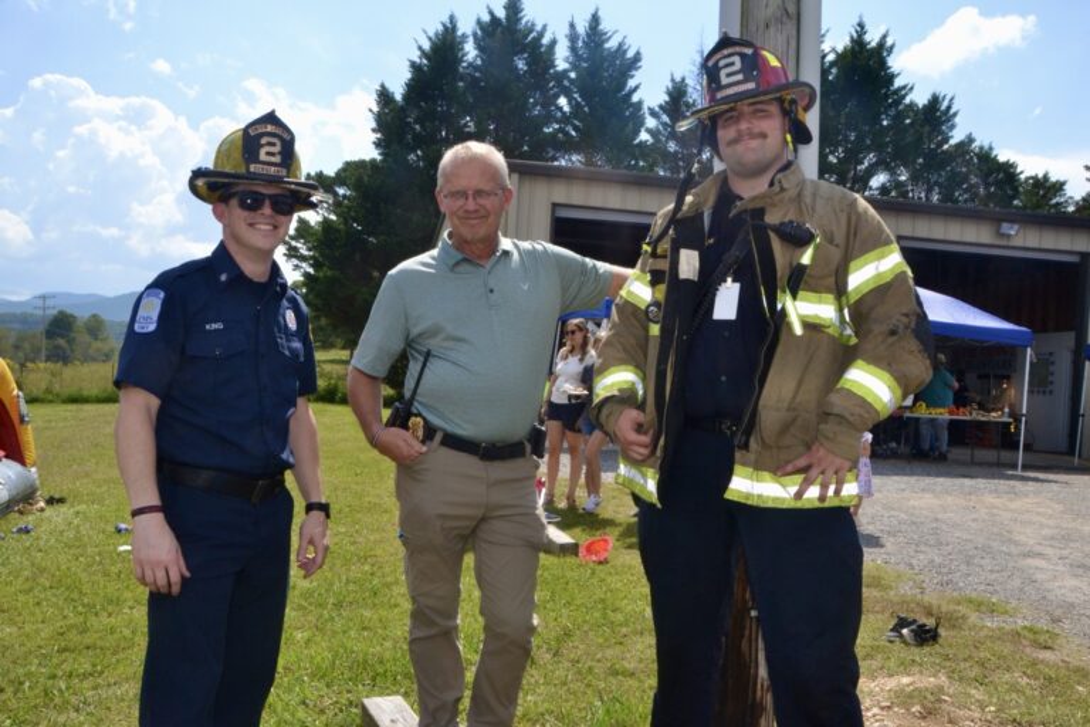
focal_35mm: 33
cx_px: 545
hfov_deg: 57.2
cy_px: 364
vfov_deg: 40.0
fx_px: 999
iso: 450
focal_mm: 22
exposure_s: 1/200
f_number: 22
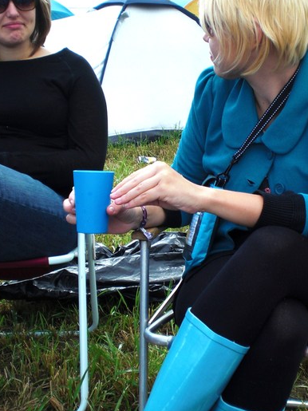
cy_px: 196
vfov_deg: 32.7
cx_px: 204
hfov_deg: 24.7
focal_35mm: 59
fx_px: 700
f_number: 3.1
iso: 64
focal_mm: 6.3
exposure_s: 1/320
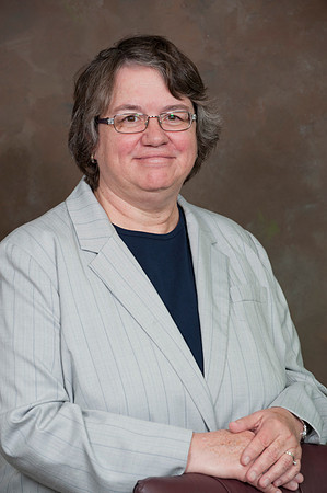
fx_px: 1912
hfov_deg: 9.8
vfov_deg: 14.7
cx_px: 164
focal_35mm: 140
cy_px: 246
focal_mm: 140
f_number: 5.6
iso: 320
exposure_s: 1/125
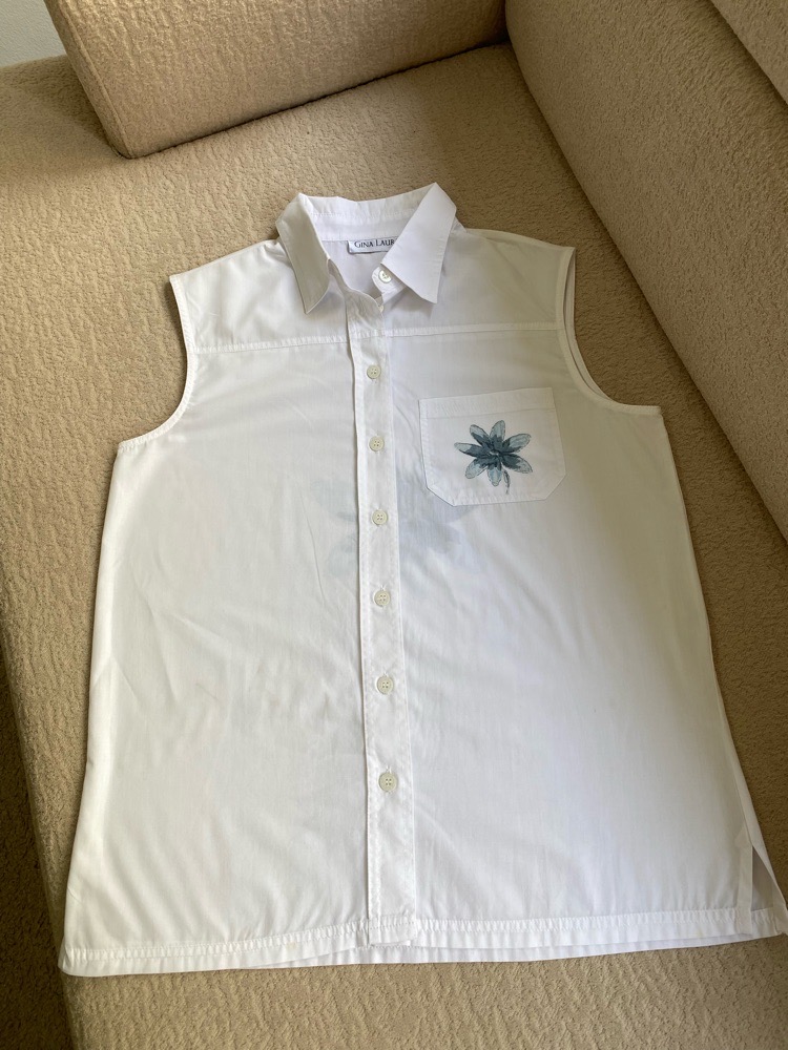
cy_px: 525
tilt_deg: -68.5
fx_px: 789
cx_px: 394
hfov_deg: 53.1
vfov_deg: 67.3
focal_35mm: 26
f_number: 1.8
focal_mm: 4.25
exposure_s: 1/100
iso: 32
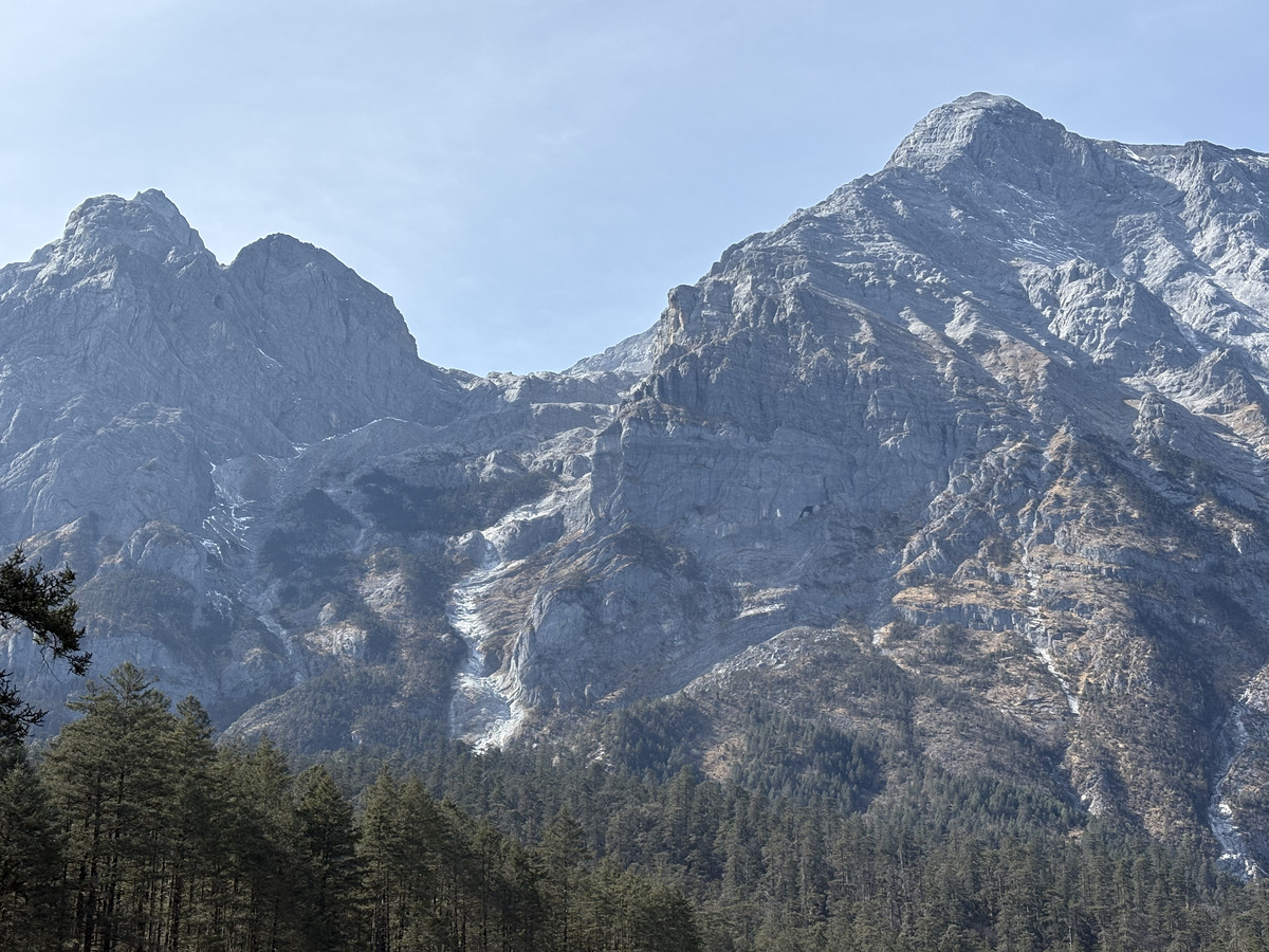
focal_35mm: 52
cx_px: 634
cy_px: 476
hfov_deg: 36.8
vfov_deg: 28.0
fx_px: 1906
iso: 32
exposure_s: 1/2141
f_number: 1.6
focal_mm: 5.96
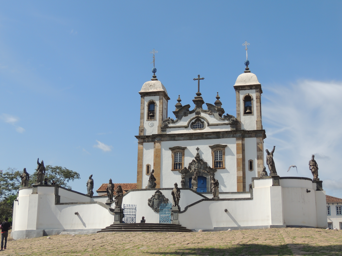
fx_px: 494
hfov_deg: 38.2
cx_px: 171
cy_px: 128
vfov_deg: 29.1
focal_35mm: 50
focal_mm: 8.9
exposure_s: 1/1250
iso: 100
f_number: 3.6
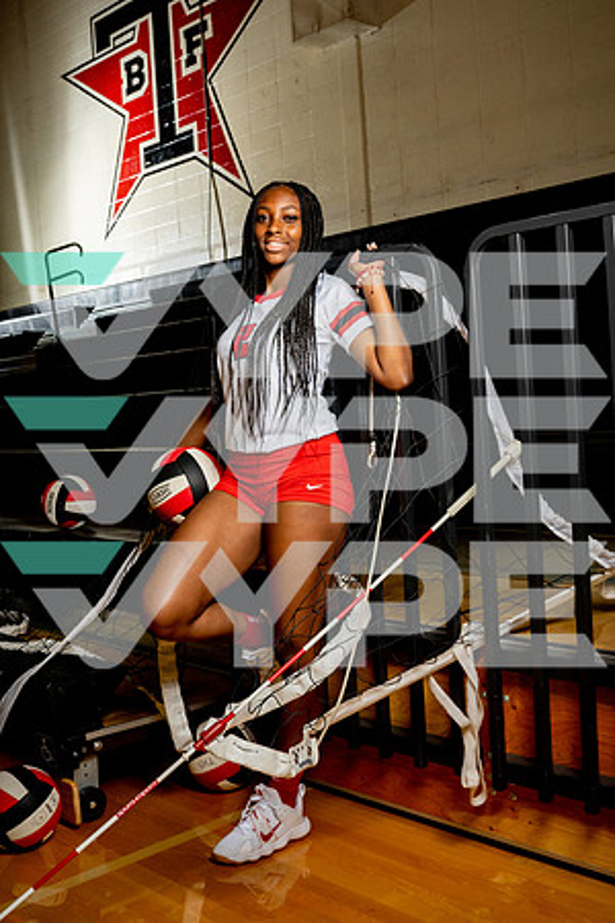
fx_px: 999
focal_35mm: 39
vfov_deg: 49.6
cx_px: 308
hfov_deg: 34.2
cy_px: 462
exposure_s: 1/250
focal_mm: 26
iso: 400
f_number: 6.3
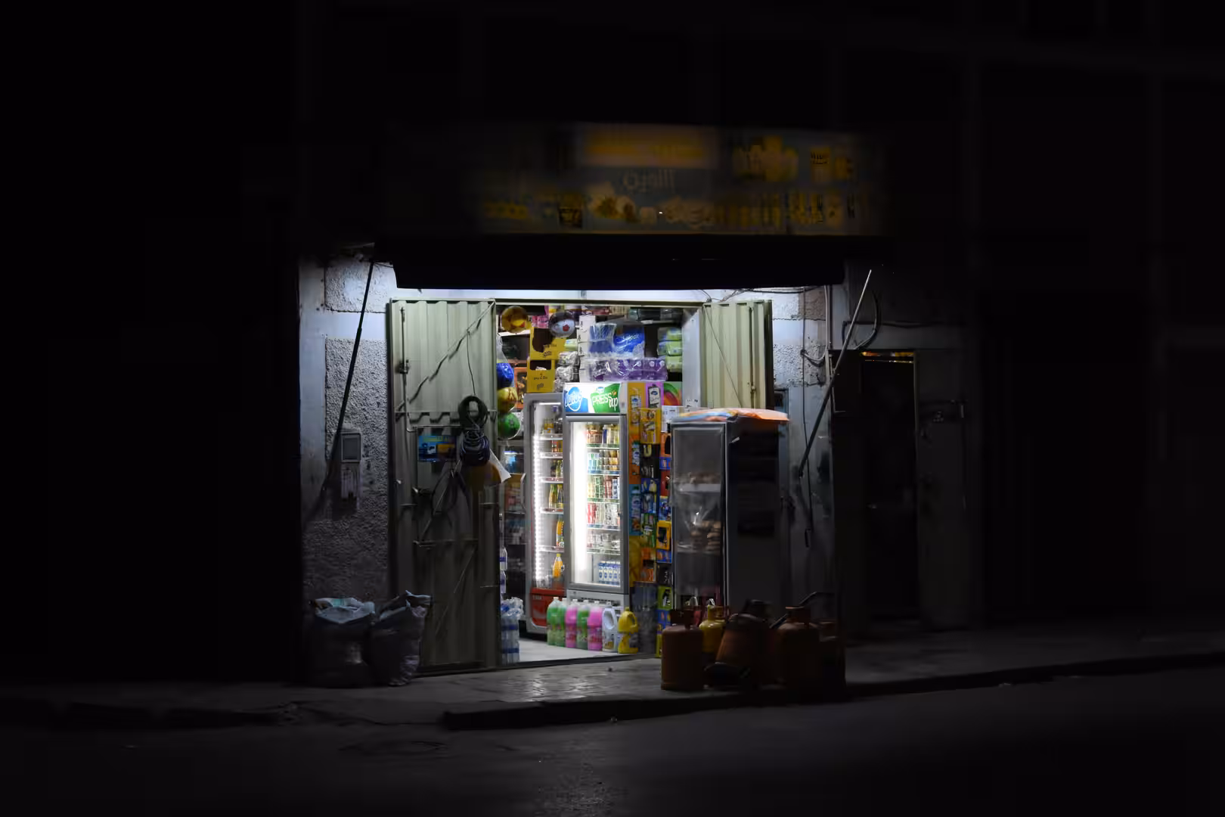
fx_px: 2552
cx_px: 612
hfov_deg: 27.0
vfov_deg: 18.2
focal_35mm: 75
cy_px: 408
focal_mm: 50
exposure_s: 1/250
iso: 2500
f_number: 8
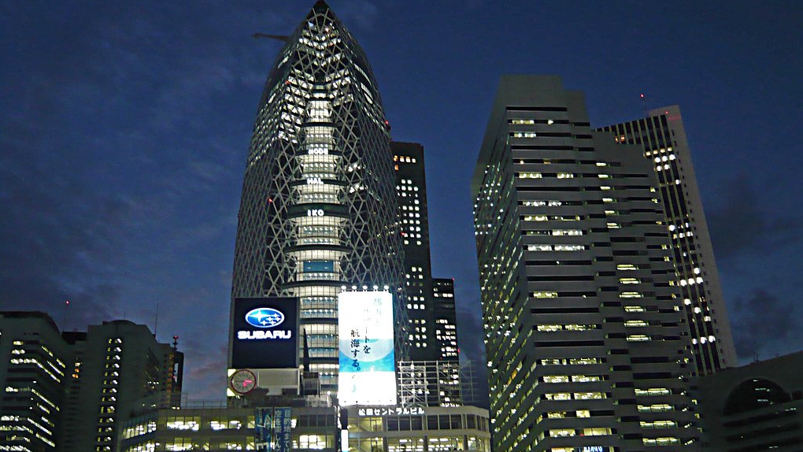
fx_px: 745
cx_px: 401
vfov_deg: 33.6
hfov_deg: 56.6
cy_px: 275
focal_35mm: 35
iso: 200
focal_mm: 5.2
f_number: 3
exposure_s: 1/8
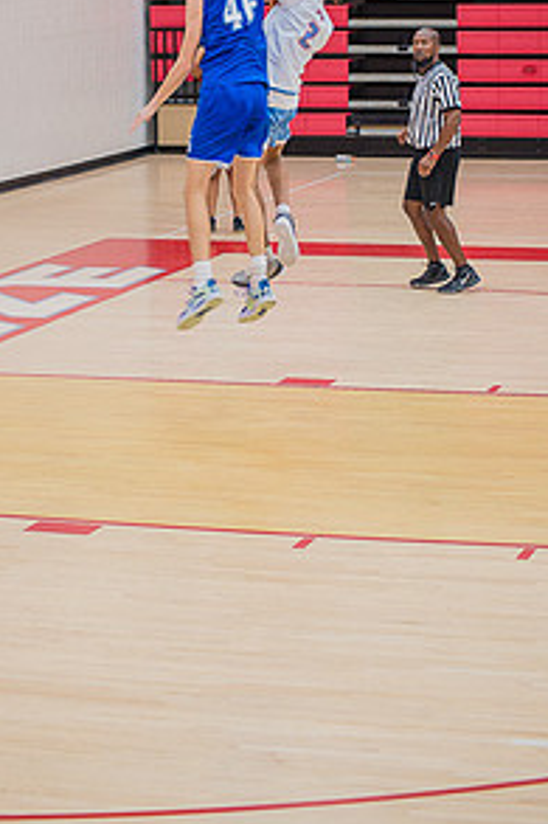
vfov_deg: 17.7
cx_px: 215
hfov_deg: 11.9
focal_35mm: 115
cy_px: 205
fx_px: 2629
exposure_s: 1/250
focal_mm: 75
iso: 1000
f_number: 4.5
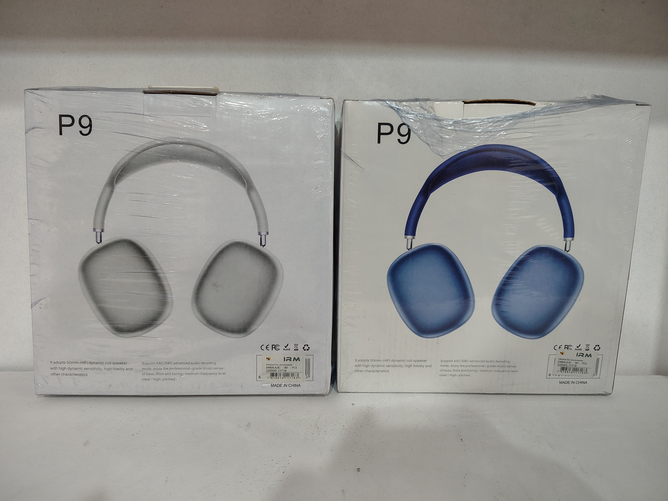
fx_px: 463
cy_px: 250
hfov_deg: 71.6
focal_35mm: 24
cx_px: 334
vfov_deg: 56.8
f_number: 1.8
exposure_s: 1/50
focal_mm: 5.56
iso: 621
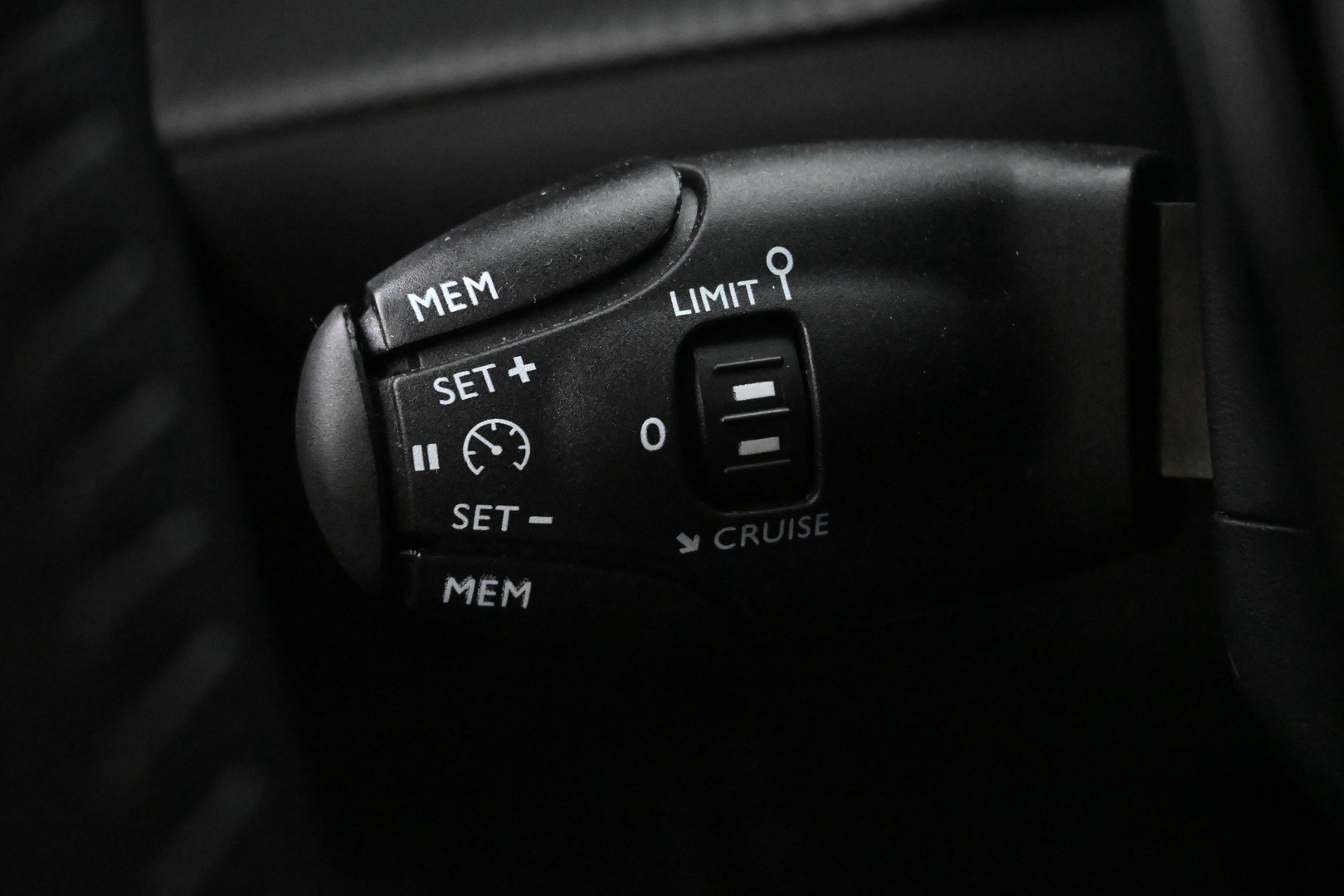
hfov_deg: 43.0
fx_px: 1708
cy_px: 448
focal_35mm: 46
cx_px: 672
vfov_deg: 29.4
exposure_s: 1/50
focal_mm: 30.5
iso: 12800
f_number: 4.8
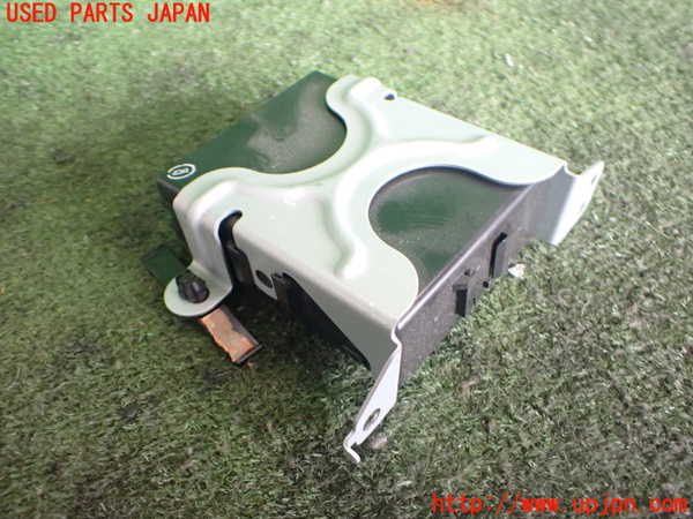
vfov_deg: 46.8
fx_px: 601
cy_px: 260
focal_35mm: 30
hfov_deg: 60.0
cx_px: 346
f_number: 2.3
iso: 800
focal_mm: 5.4
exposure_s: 1/125
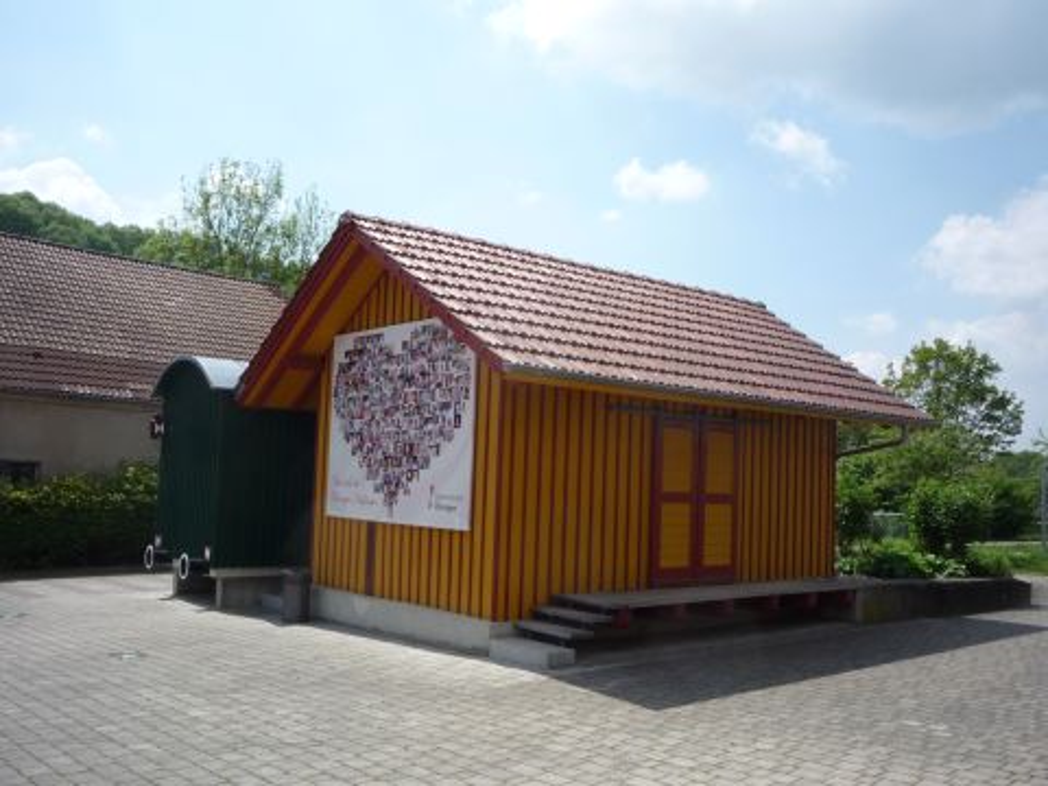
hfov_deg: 56.8
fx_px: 969
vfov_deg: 44.2
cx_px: 524
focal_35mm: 32
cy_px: 393
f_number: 5.6
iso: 100
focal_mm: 5.2
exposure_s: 1/400
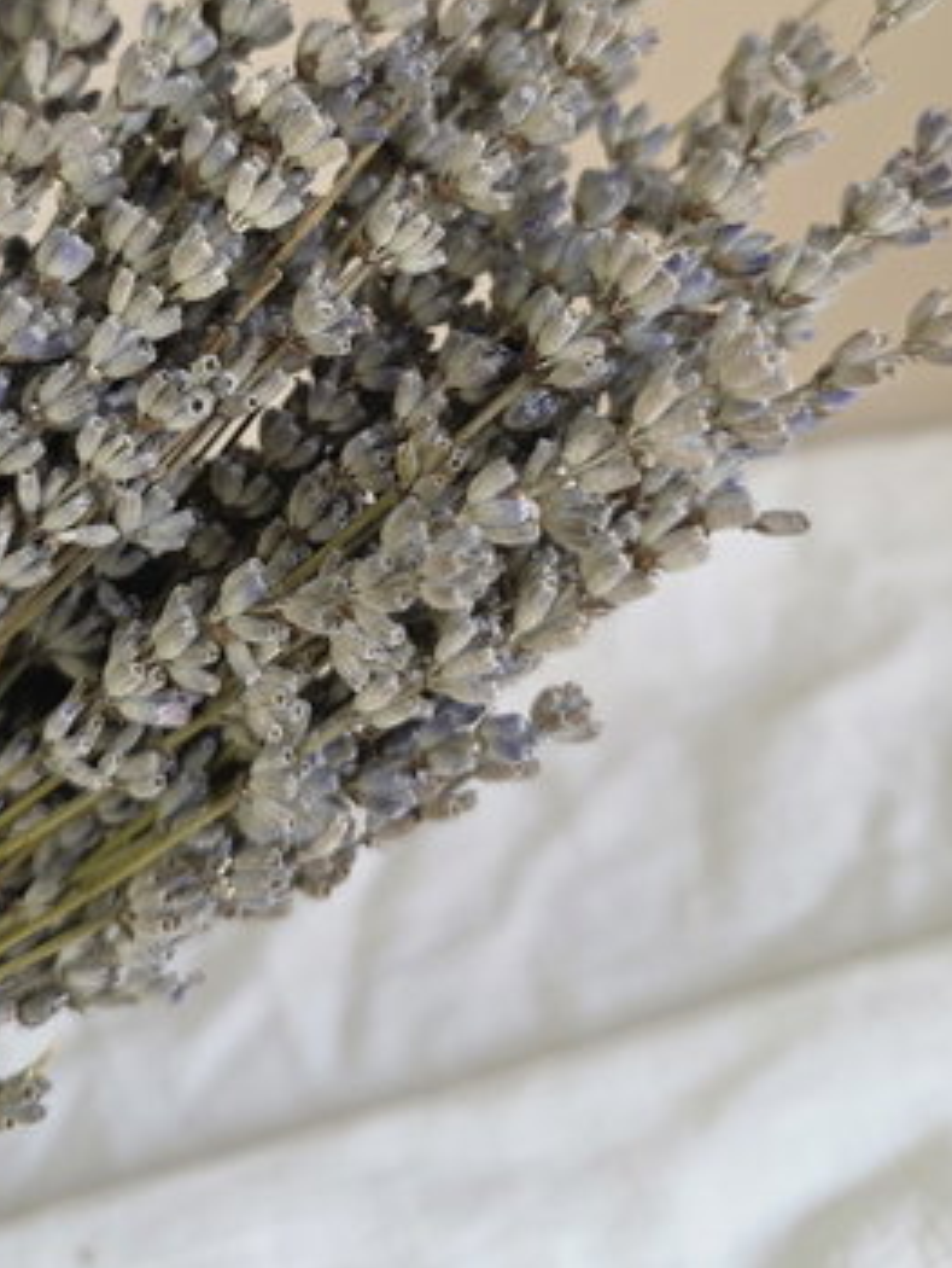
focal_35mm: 35
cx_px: 322
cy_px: 364
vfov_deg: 51.0
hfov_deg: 40.3
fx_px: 1282
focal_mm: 6.3
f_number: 1.7
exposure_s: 1/100
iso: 80
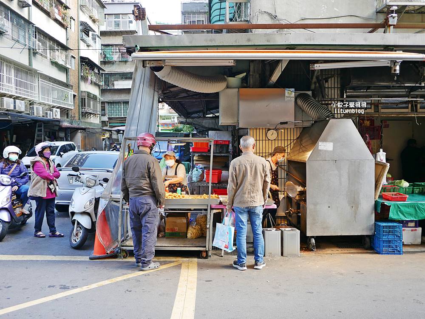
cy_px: 160
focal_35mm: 28
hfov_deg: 63.4
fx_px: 344
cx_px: 212
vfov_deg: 49.8
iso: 200
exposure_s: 1/125
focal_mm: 14
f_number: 2.5
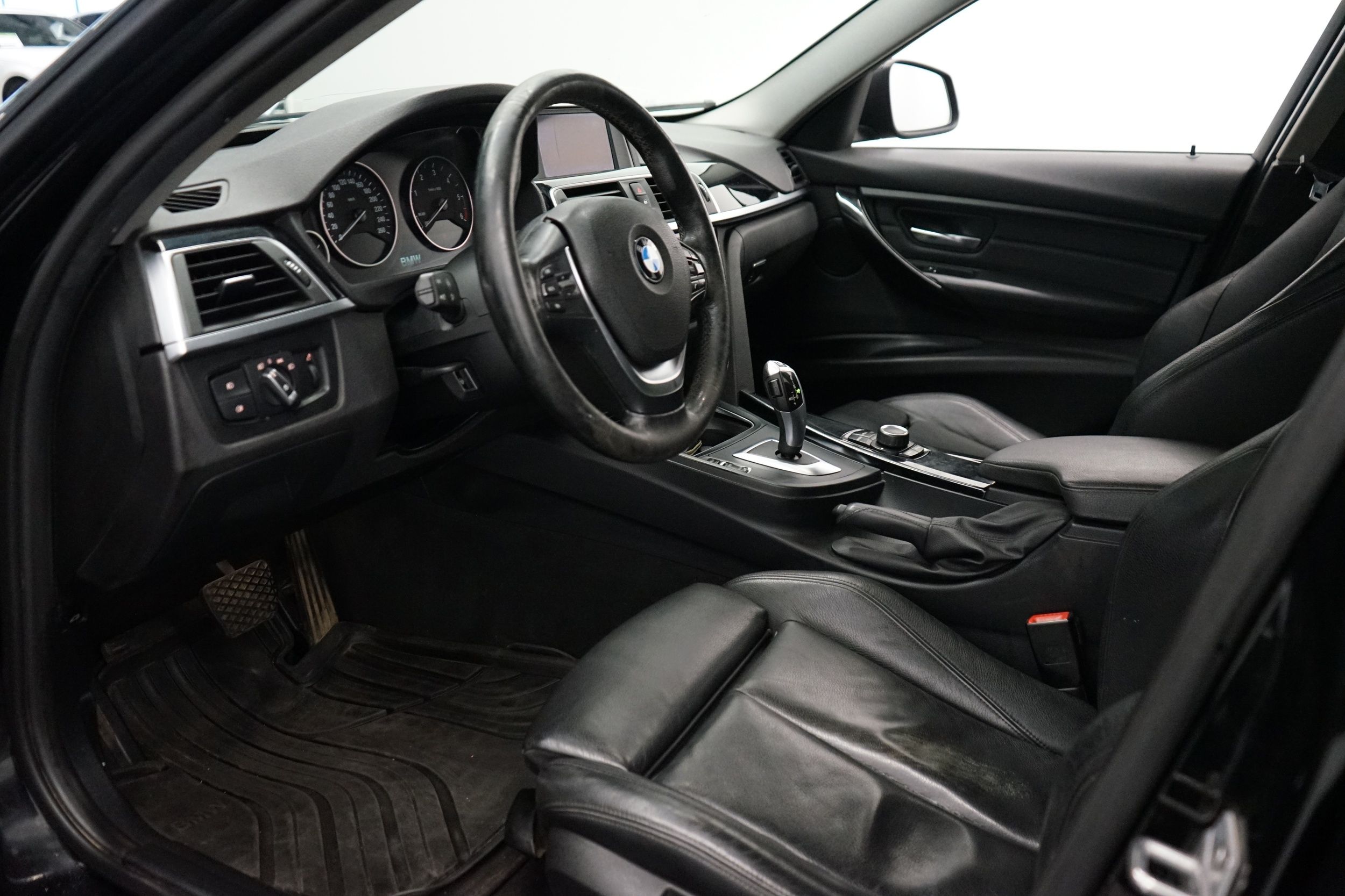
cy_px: 448
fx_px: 1046
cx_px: 672
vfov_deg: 46.4
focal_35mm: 28
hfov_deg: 65.5
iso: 5000
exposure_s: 1/160
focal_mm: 28
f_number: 3.5
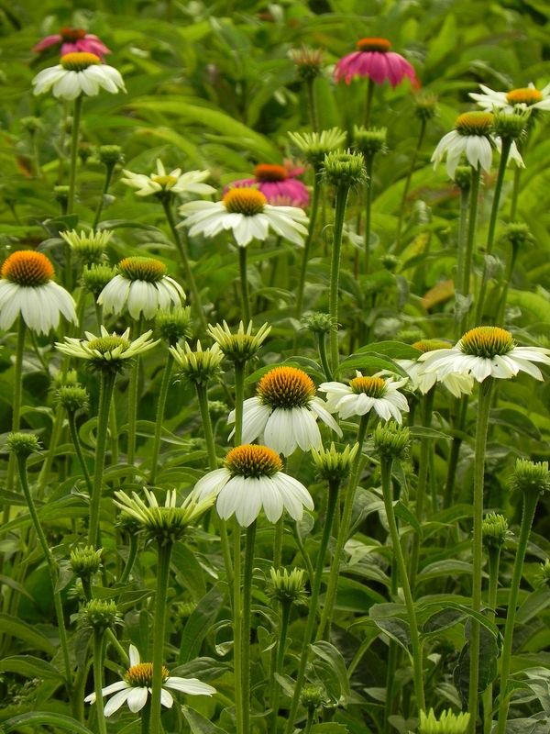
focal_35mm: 247
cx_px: 275
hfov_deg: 6.0
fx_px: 5233
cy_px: 367
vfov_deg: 8.0
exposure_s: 1/400
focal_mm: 44
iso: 160
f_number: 5
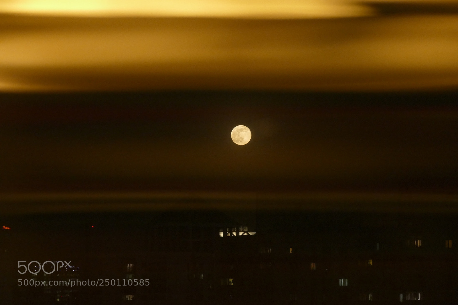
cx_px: 229
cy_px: 152
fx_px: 2429
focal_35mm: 191
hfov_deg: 10.8
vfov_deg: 7.2
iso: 1600
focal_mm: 69.6
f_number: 4
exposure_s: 1/80
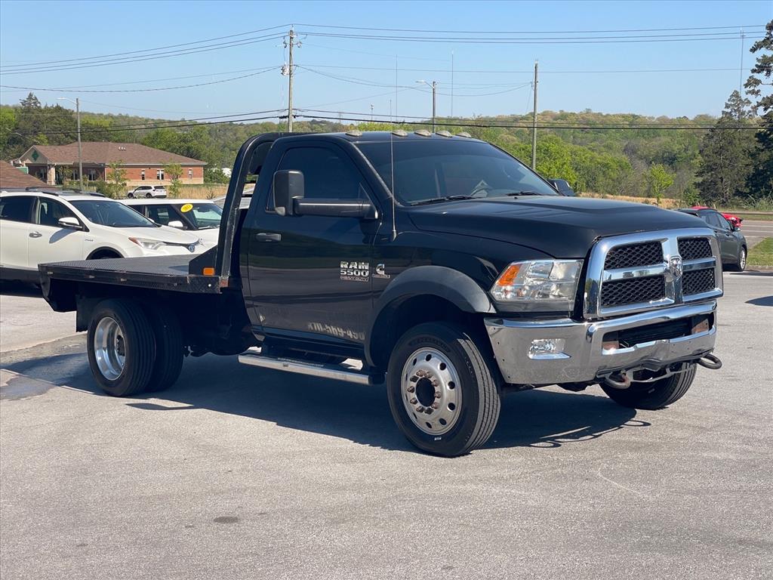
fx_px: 1161
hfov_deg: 36.8
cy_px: 290
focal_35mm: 52
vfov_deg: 28.0
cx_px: 386
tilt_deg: -6.4
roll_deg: -1.4
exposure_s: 1/1065
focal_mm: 6
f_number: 2
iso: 25
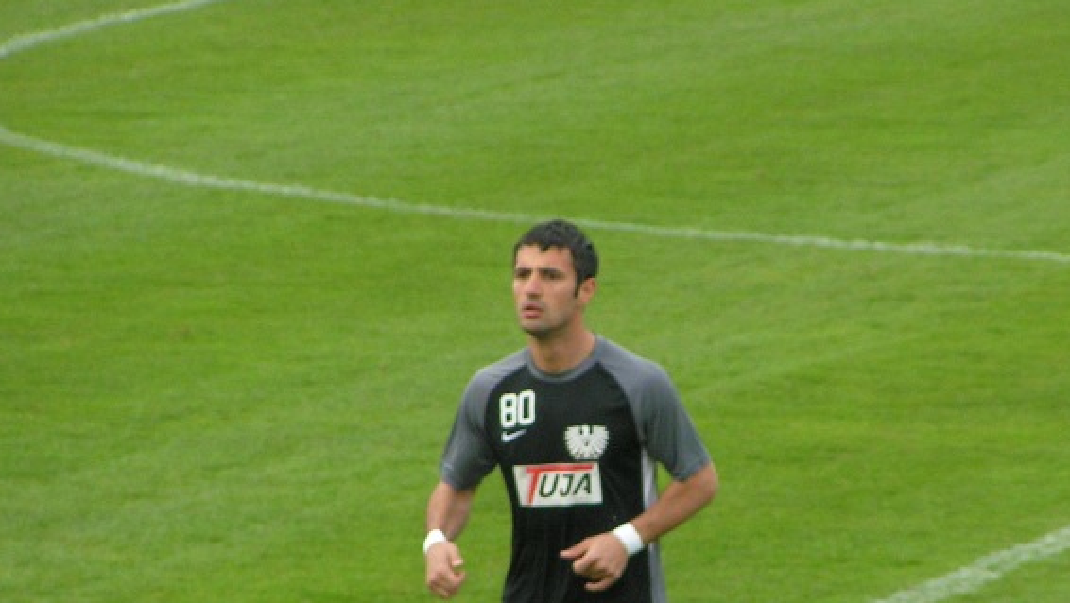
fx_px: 12972
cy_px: 416
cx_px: 635
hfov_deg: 4.7
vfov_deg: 2.7
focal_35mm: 457
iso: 160
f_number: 3.5
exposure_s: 1/400
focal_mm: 45.4
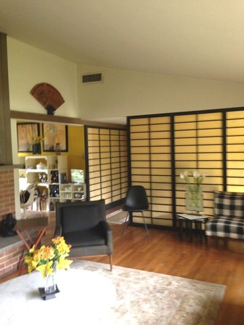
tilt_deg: -4.1
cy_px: 162
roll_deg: +0.9
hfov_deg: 42.9
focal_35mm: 33
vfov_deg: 55.4
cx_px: 122
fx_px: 310
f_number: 2.4
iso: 200
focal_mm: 4.12
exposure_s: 1/20
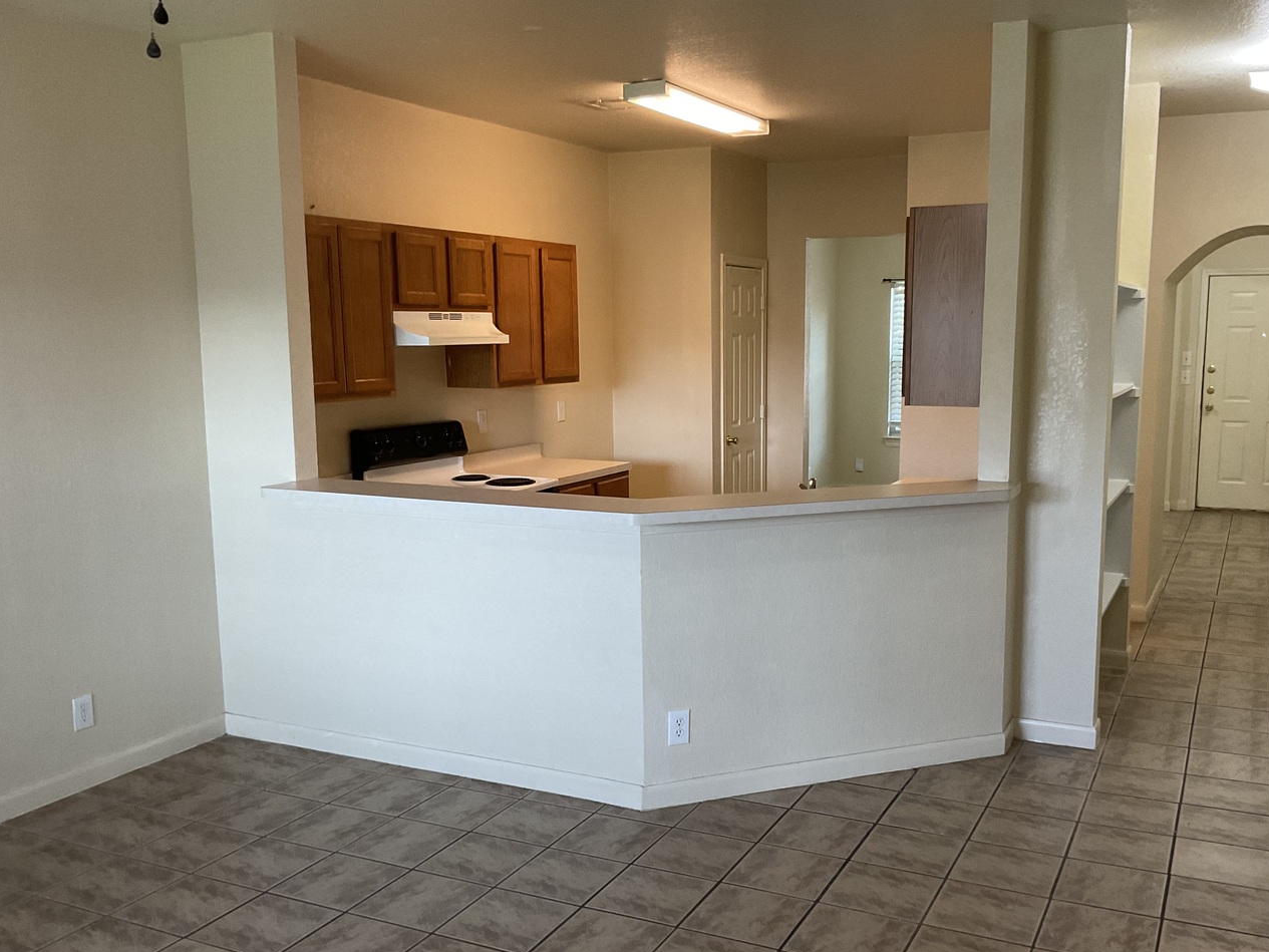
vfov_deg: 42.9
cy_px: 518
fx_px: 1210
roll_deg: +0.1
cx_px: 704
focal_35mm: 33
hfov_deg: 55.2
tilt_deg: -7.7
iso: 100
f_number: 1.8
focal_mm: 3
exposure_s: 1/60
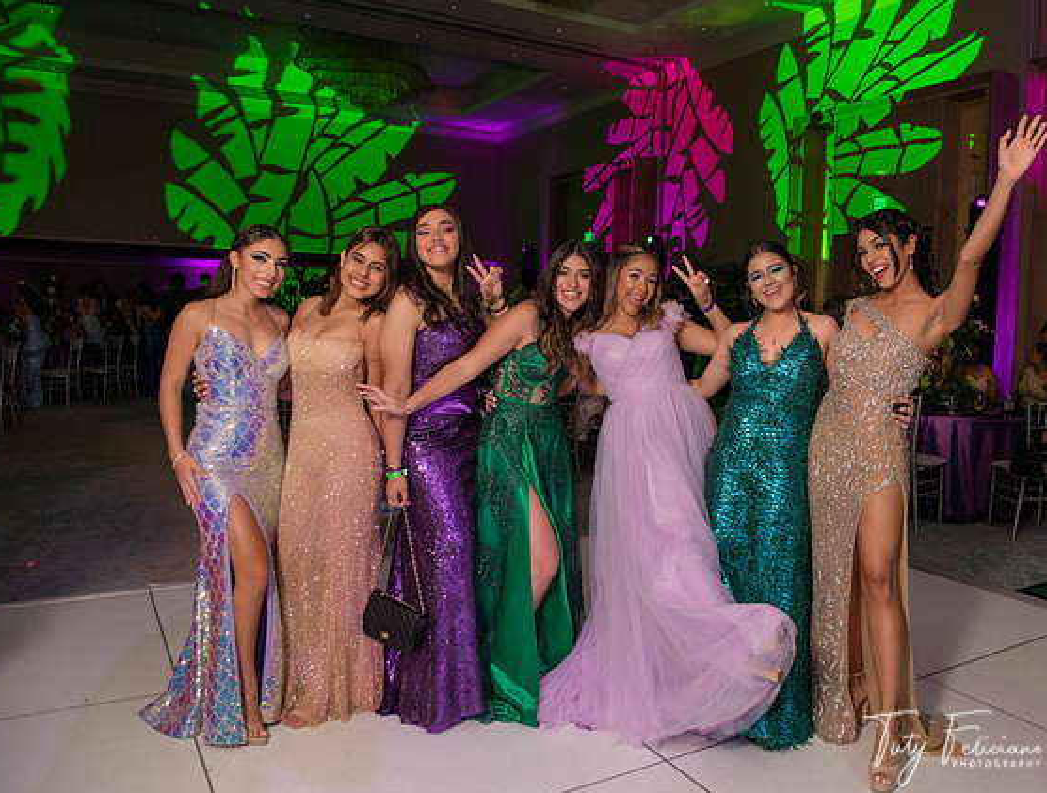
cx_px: 601
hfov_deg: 63.0
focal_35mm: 28
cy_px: 395
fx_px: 850
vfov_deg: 50.0
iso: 1250
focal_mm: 24
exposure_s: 1/125
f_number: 6.3
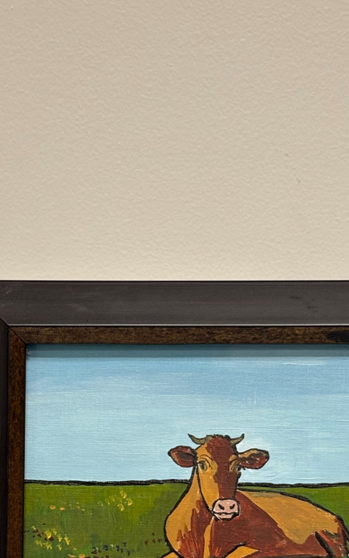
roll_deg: -0.8
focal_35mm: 95
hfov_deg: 13.8
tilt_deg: -10.9
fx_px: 1446
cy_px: 423
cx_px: 206
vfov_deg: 21.7
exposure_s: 1/60
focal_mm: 5.96
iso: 100
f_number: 1.6
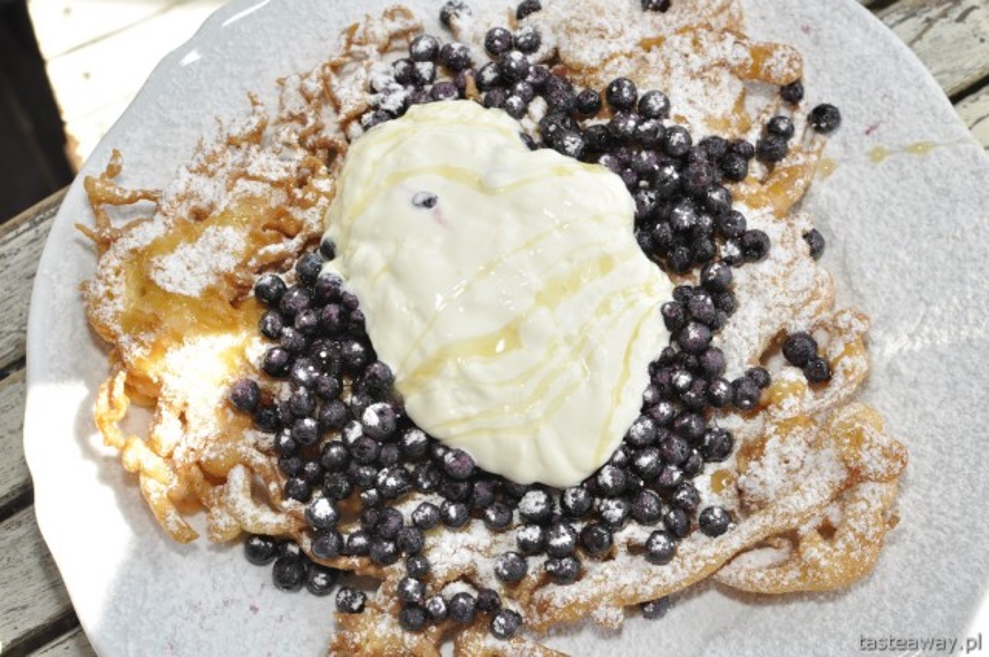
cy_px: 328
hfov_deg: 37.9
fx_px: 1440
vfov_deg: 25.7
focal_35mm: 52
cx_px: 494
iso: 200
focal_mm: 35
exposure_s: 1/200
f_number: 8
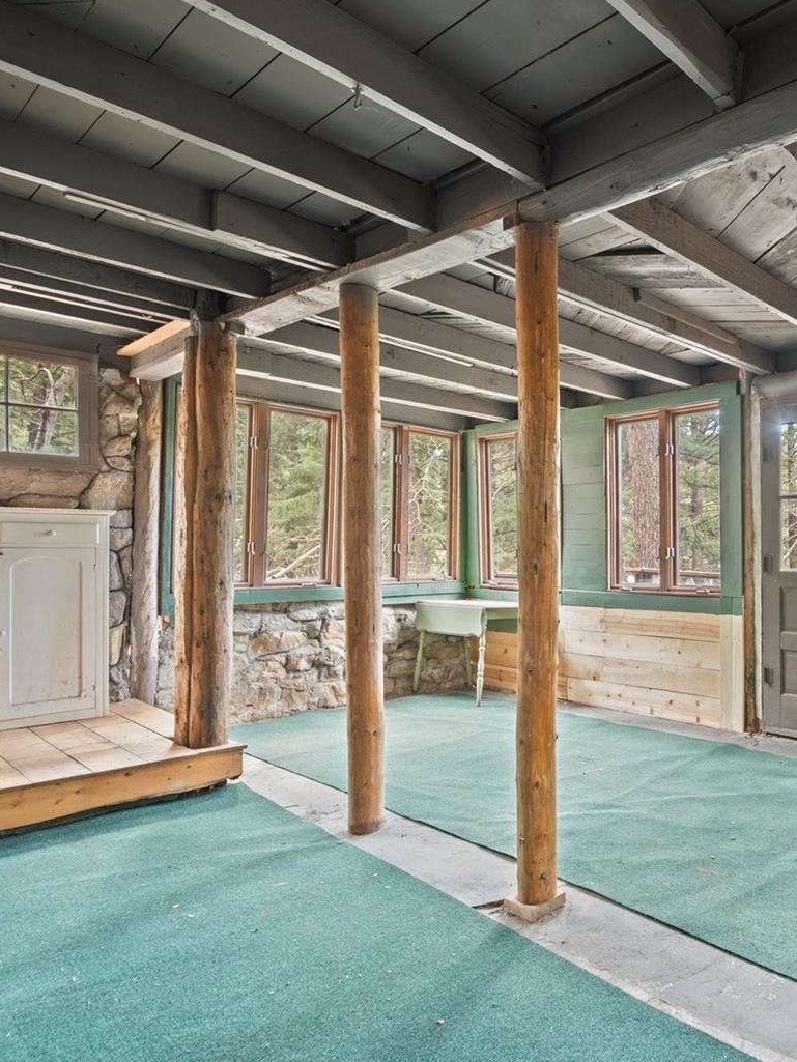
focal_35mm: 21
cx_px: 687
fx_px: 645
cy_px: 542
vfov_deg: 79.0
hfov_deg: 56.5
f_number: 7.1
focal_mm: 14
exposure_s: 1.6
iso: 400
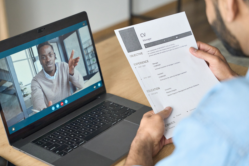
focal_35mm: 79
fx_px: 547
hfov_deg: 25.7
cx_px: 113
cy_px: 93
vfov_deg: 17.3
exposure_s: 1/200
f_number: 3.2
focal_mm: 70
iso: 2500
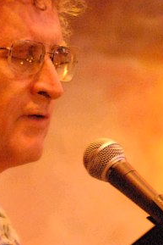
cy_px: 270
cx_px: 49
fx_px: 4185
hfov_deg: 2.2
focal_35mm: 617
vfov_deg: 3.3
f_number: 4.2
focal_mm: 116
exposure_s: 1/20
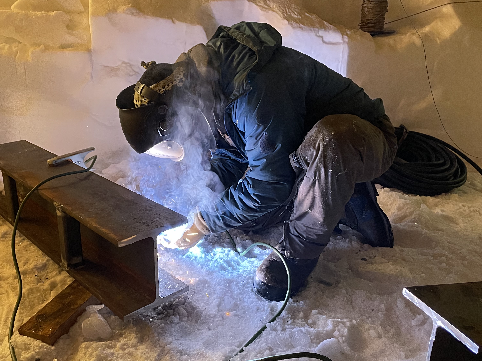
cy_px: 165
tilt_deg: -15.0
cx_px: 213
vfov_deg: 40.7
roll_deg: -1.5
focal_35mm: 35
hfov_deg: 52.5
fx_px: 487
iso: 500
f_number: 1.6
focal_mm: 4.2
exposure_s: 1/51
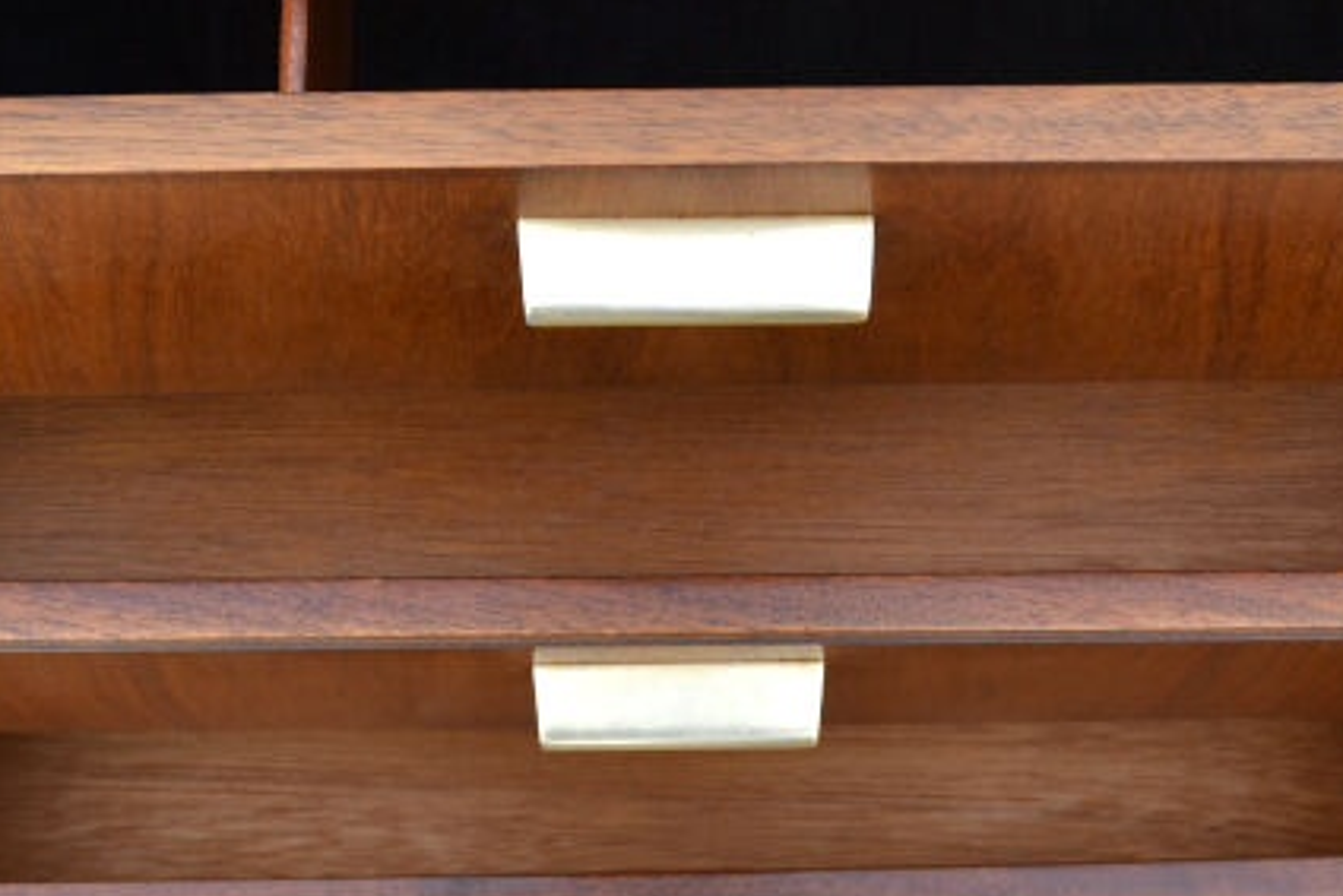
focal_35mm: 70
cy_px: 380
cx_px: 684
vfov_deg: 19.5
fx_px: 2612
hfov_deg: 28.8
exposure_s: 1/125
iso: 110
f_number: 5.6
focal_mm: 22
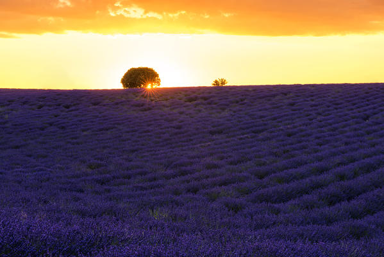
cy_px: 128
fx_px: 854
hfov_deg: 25.4
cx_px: 192
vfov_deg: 17.1
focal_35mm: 80
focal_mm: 80
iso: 160
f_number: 14
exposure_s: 1/10
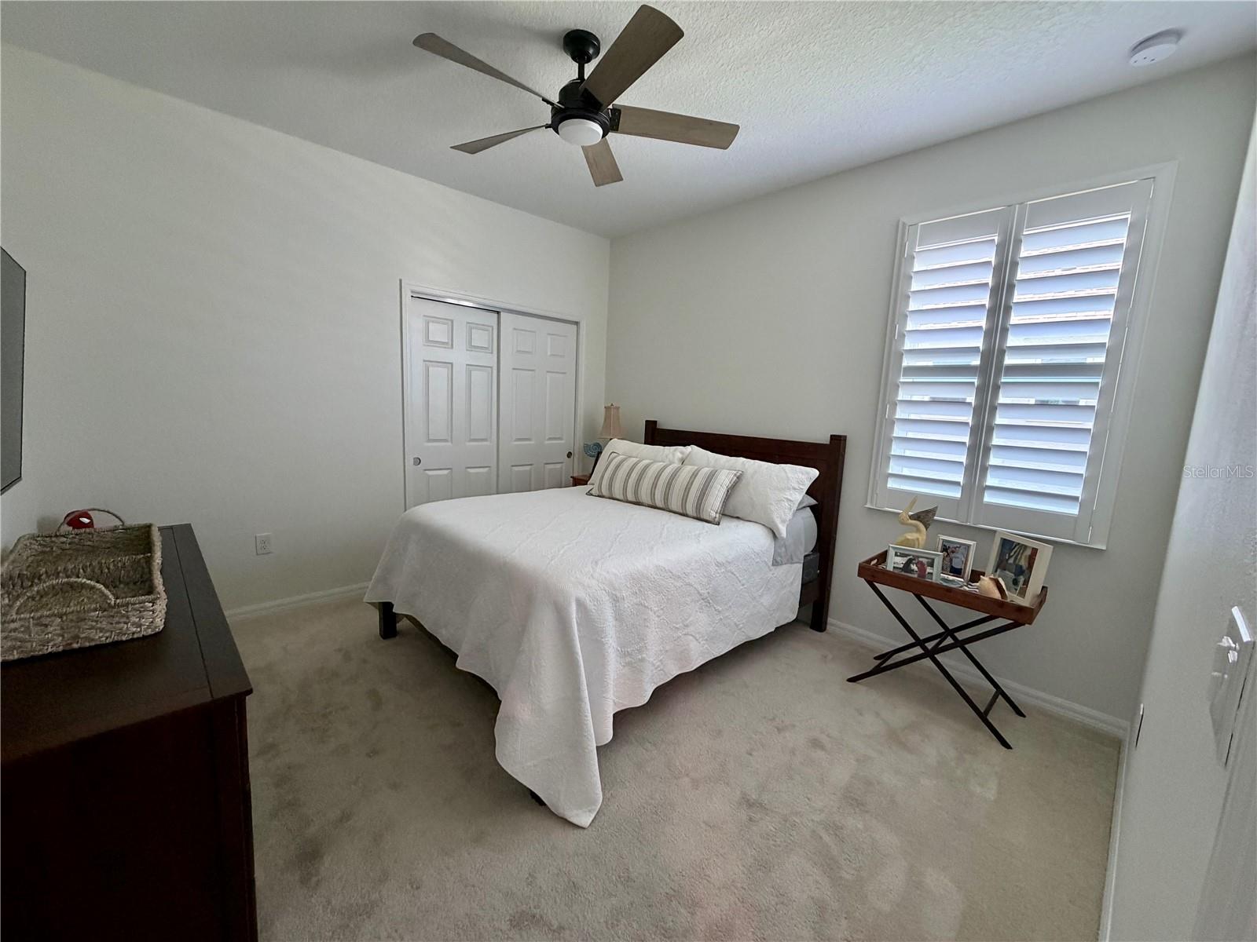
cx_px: 628
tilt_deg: -8.6
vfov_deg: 85.7
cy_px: 471
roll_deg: -2.1
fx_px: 508
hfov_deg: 102.1
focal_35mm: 14
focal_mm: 2.22
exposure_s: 1/60
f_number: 2.2
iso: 320
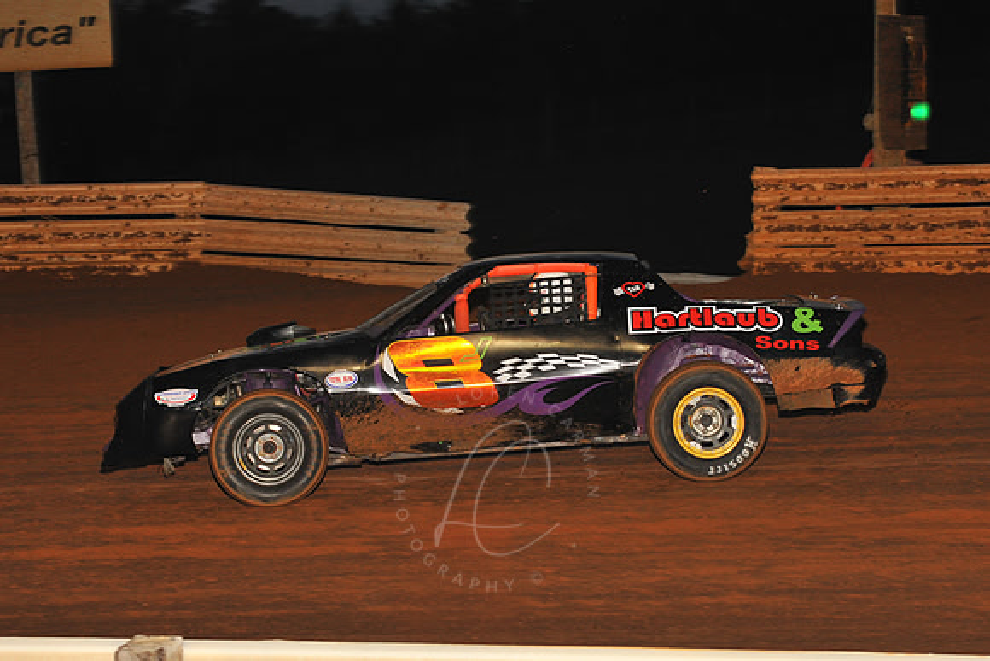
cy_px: 330
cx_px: 495
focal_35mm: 105
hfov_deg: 19.5
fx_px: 2888
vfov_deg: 13.0
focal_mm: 105
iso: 1000
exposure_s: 1/320
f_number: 7.1
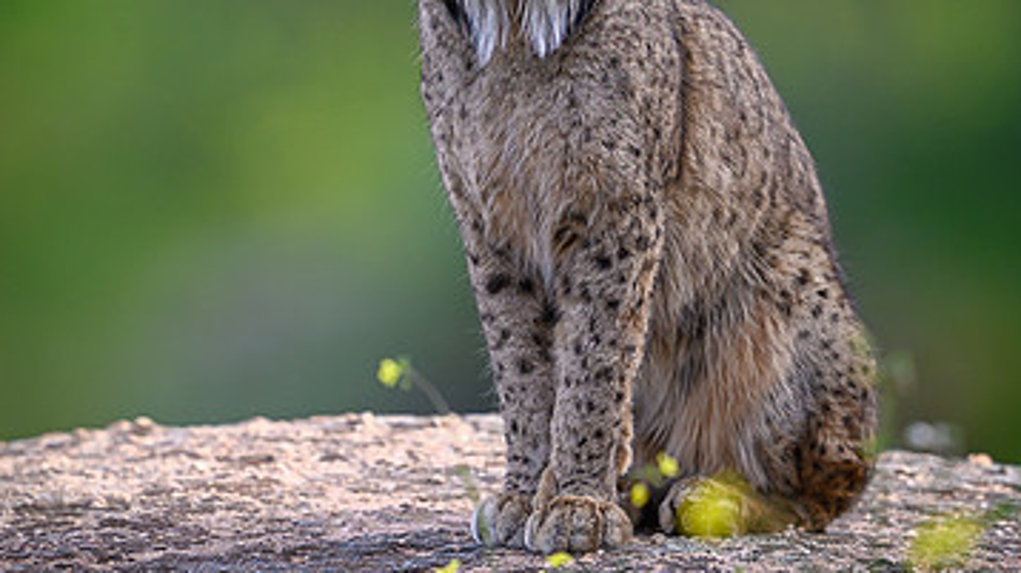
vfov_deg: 1.0
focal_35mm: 1238
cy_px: 132
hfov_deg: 1.7
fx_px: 33501
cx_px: 444
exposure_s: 1/1000
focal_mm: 400
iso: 280
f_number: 2.8
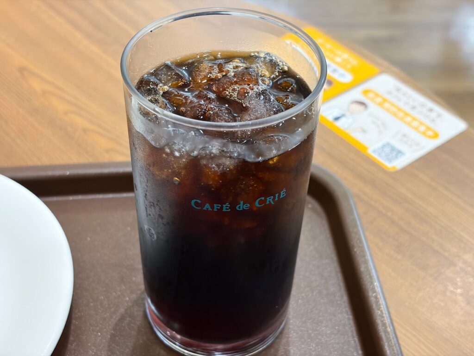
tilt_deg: -42.8
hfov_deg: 36.8
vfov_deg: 28.0
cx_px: 237
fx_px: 712
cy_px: 178
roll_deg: -1.4
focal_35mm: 52
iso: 160
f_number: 1.6
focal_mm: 5.96
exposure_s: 1/50
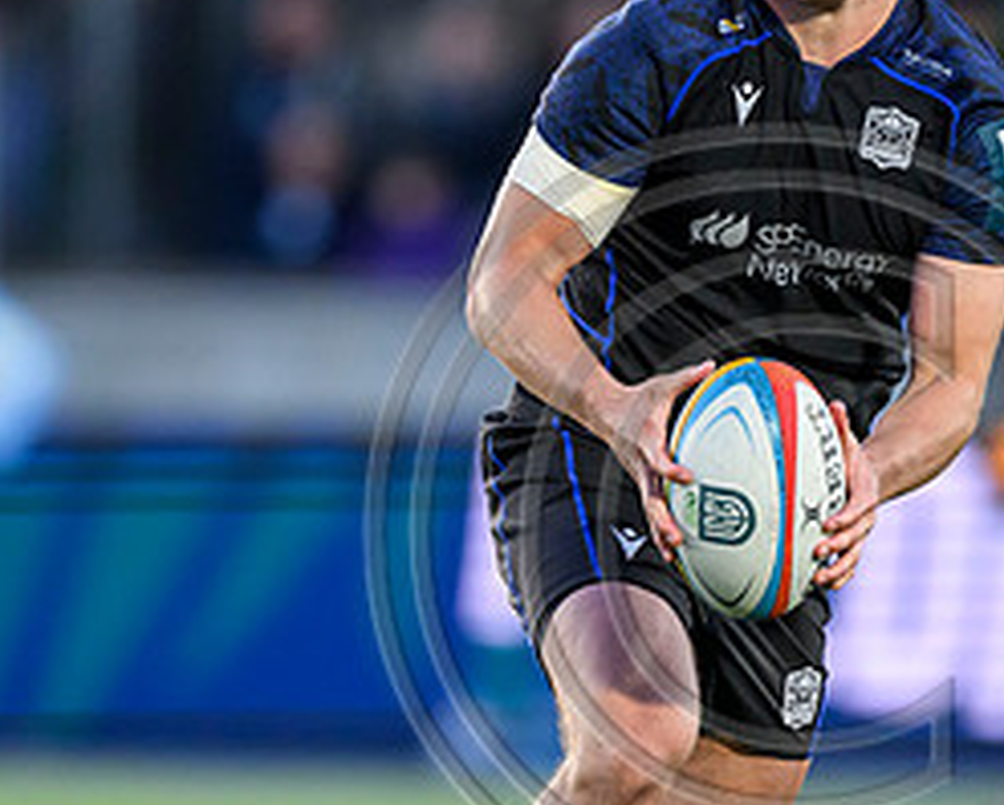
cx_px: 716
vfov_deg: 1.4
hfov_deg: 1.7
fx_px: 33336
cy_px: 609
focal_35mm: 1121
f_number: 3.5
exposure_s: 1/2000
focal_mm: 400
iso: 4000
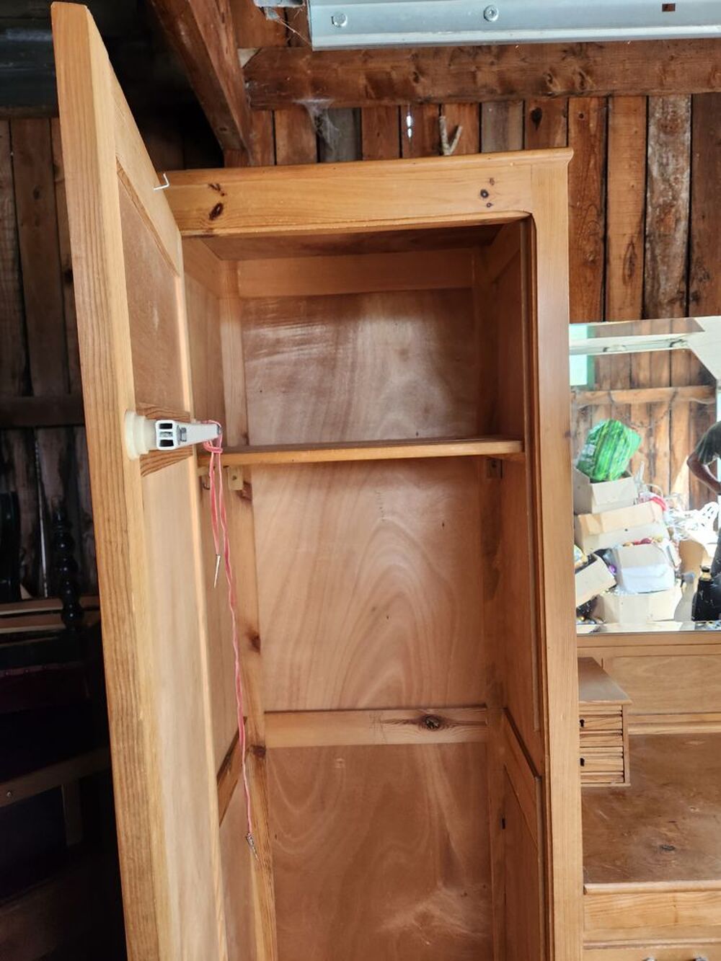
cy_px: 480
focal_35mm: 23
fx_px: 639
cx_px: 360
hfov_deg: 58.9
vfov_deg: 73.9
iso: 200
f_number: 1.8
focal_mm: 5.4
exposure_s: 1/180
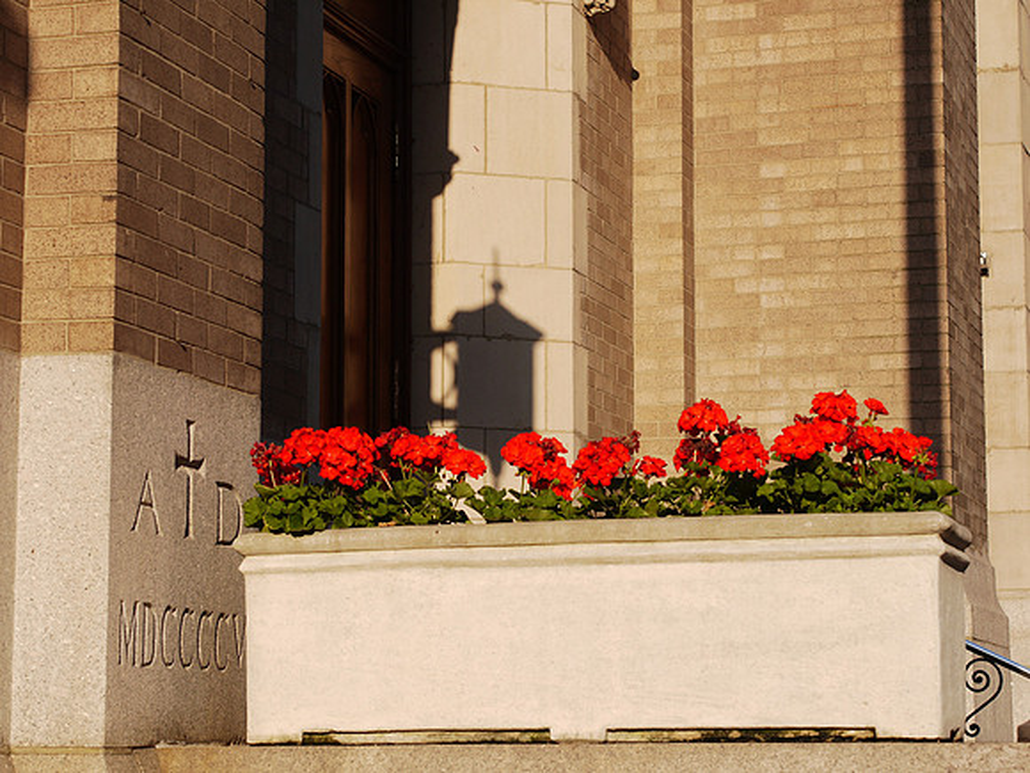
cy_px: 386
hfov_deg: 21.8
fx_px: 2678
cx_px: 515
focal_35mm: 90
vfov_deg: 16.4
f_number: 5
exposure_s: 1/500
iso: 100
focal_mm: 45
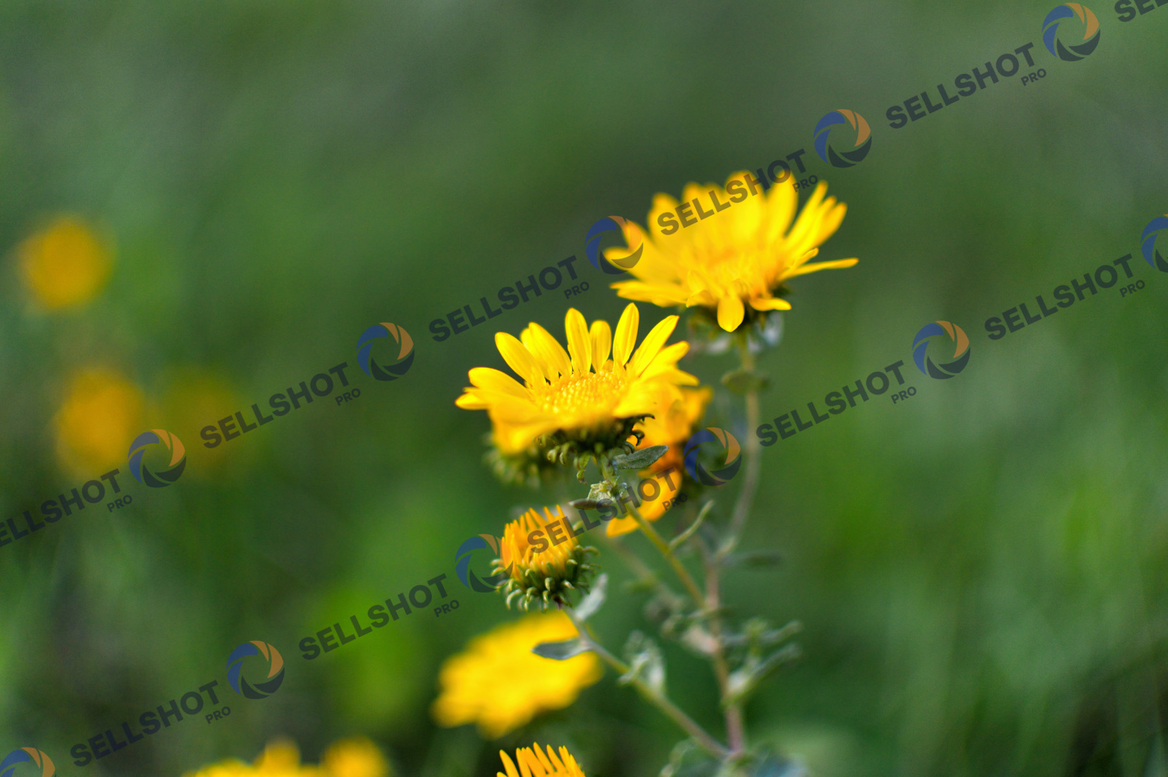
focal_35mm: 52
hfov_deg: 37.9
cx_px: 584
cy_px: 388
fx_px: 1702
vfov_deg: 25.7
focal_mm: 35
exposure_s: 1/3200
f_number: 1.8
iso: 200
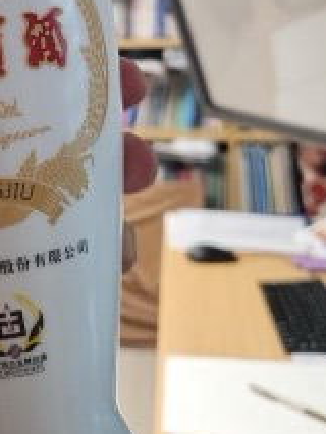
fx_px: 677
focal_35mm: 54
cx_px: -26
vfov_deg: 33.5
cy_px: 39
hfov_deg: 25.3
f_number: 1.8
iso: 640
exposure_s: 1/120
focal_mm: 5
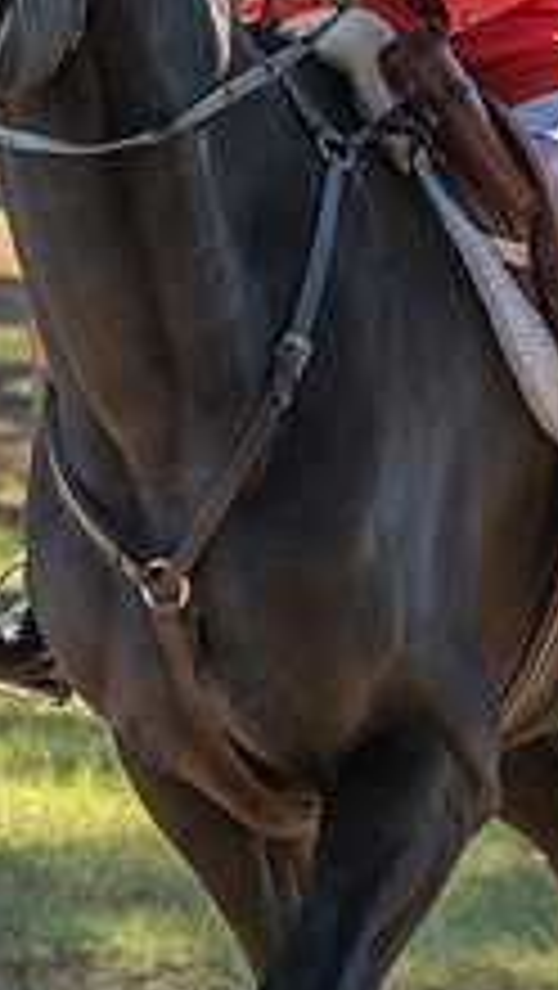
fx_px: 7012
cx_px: 25
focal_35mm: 267
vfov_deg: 8.0
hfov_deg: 4.6
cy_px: -144
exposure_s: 1/320
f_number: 4
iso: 280
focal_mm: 70
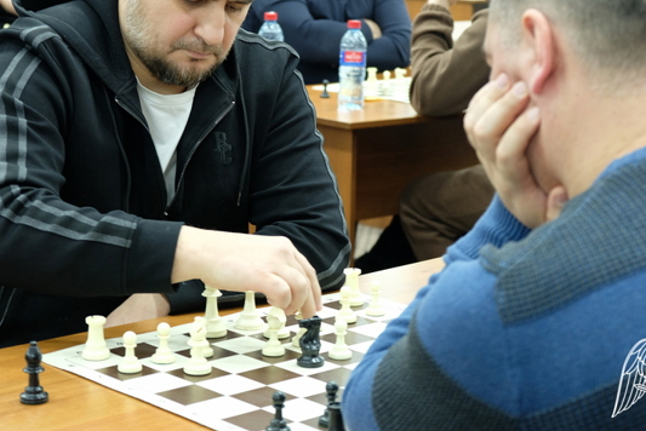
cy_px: 144
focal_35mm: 90
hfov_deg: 22.6
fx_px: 1616
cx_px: 311
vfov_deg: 15.2
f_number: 4
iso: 800
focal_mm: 42.5
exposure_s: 1/13
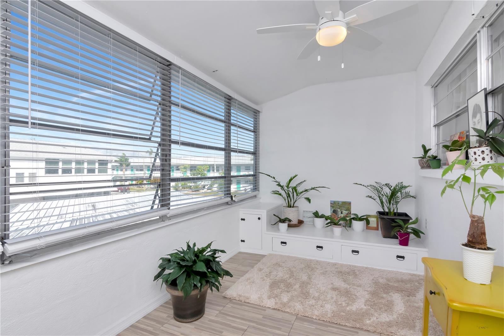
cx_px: 252
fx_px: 231
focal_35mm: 16
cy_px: 168
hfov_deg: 95.0
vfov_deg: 72.0
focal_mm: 11
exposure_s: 1/200
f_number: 14
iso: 500
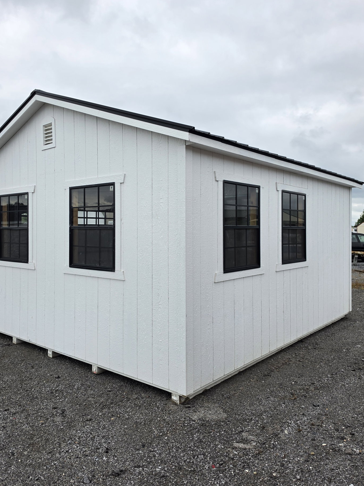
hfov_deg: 51.2
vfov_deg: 65.3
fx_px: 379
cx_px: 157
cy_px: 236
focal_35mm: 27
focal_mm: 6.5
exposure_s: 1/3050
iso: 64
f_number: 1.4
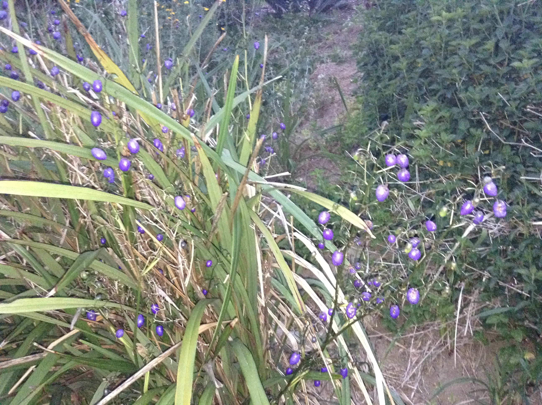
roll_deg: +0.7
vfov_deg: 42.8
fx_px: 516
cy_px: 202
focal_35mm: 33
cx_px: 271
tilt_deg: -2.5
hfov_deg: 55.4
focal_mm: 3.3
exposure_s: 1/17
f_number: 2.4
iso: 400
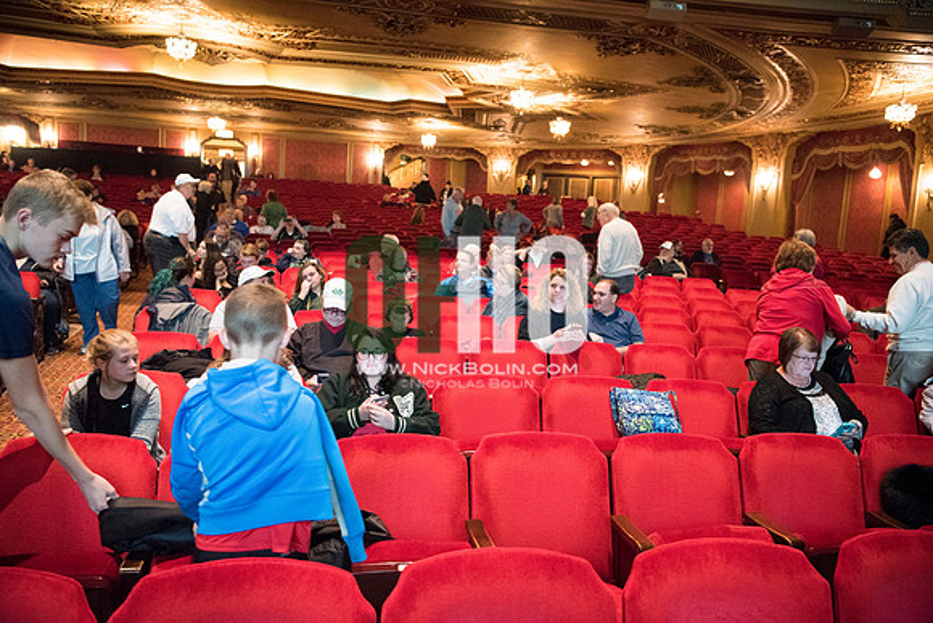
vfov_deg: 53.2
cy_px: 312
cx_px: 466
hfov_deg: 73.7
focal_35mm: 24
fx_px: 622
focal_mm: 24
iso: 4000
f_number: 2.8
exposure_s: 1/60
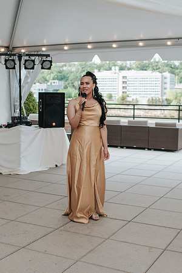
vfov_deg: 37.9
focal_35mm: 52
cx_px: 91
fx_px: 398
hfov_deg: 25.8
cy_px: 136
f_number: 2.8
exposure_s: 1/160
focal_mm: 35
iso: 100
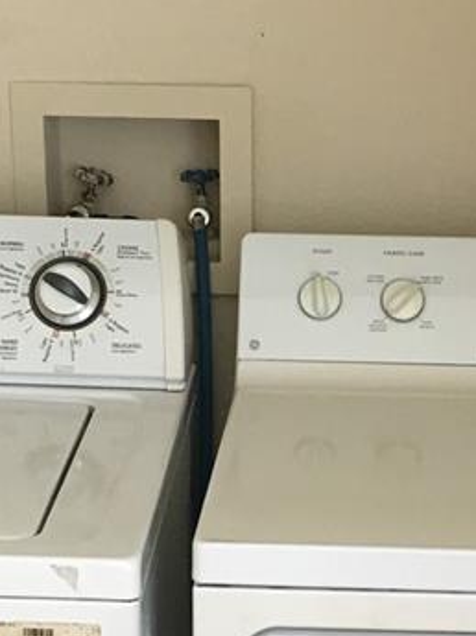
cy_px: 509
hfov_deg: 14.6
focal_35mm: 101
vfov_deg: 19.3
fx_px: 1855
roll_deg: -1.7
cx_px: 341
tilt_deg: -18.7
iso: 64
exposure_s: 1/30
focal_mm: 4.15
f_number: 2.2
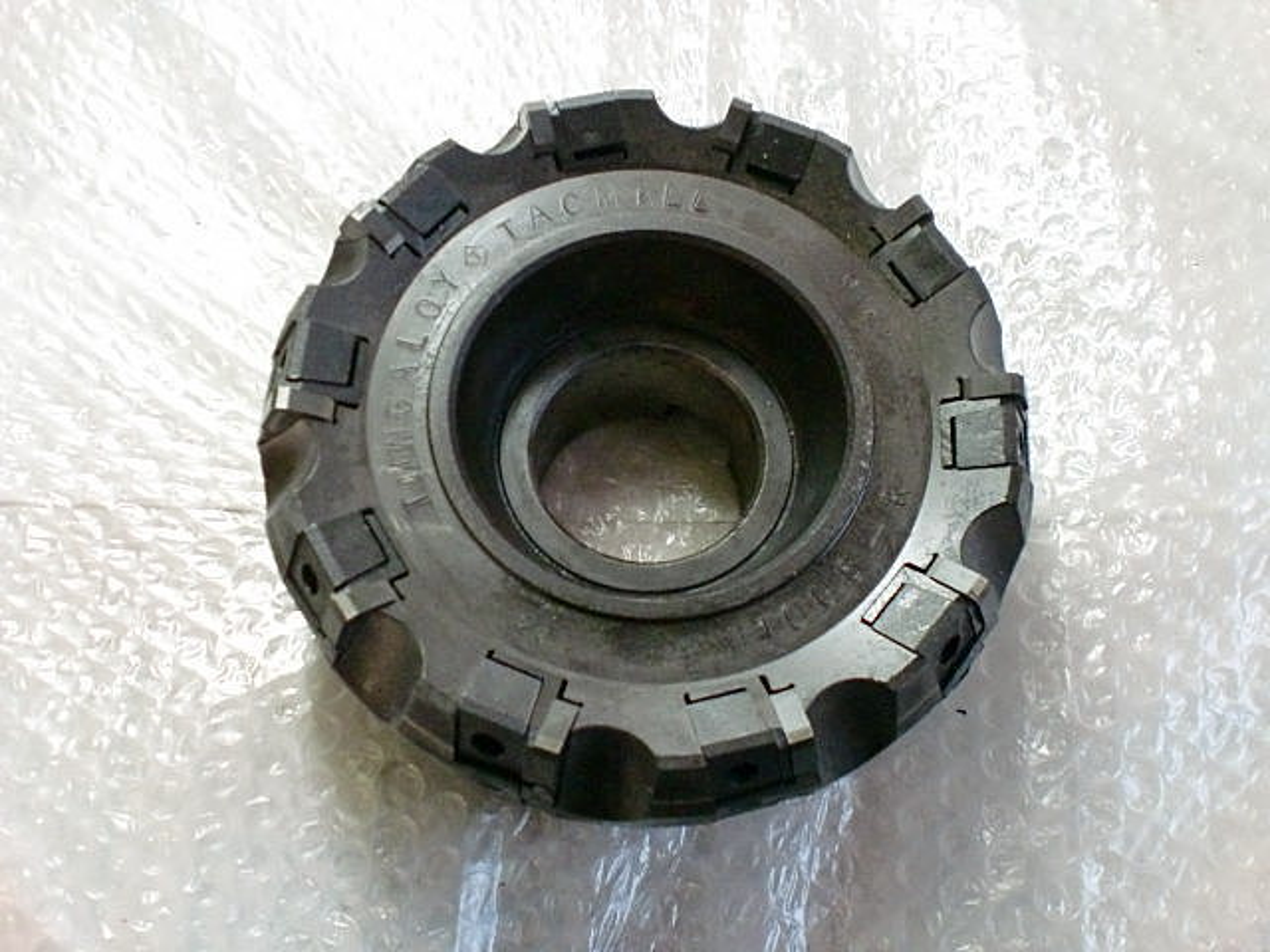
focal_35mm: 35
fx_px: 1284
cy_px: 476
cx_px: 635
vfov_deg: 40.7
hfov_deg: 52.6
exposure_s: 1/60
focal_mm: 6.3
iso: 640
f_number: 3.1
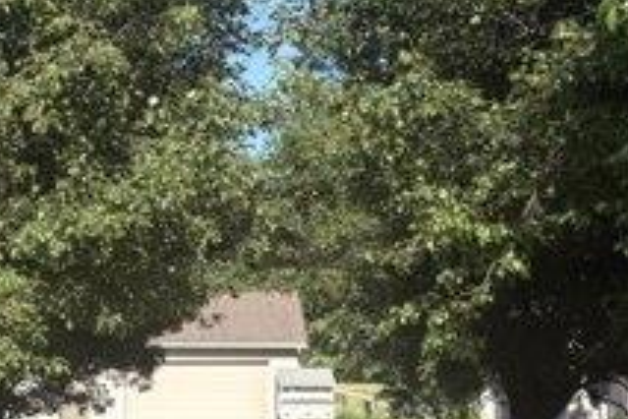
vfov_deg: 12.7
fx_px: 1866
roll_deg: +1.2
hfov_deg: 19.1
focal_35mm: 107
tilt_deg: +0.3
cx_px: 254
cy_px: 341
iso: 50
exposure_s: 1/1751
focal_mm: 5.96
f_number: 1.6
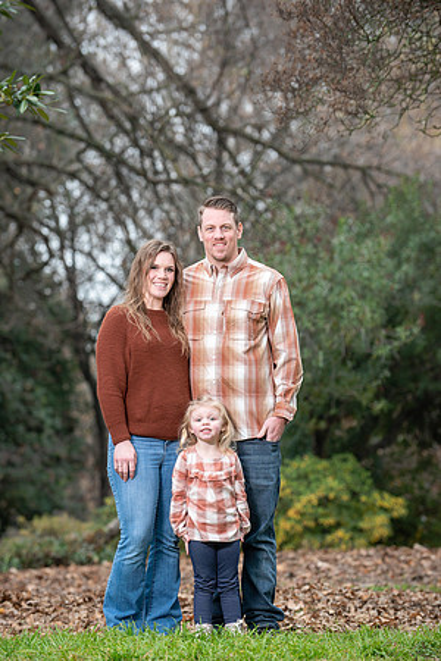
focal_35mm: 98
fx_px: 1801
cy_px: 330
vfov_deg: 20.8
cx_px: 220
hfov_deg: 14.0
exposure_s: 1/125
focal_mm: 98
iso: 200
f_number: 4
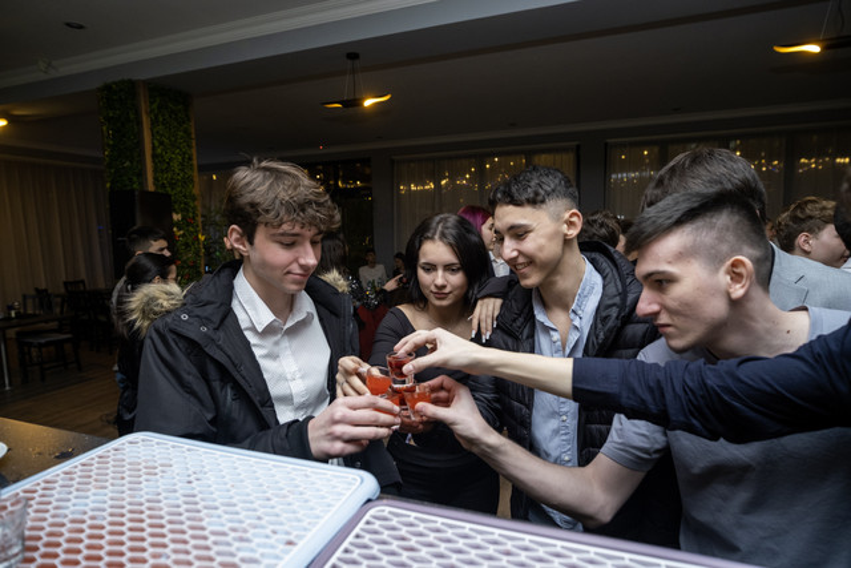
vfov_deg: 62.0
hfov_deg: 84.0
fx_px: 473
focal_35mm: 20
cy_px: 284
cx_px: 426
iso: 640
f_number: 2.2
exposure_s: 1/100
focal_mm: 13
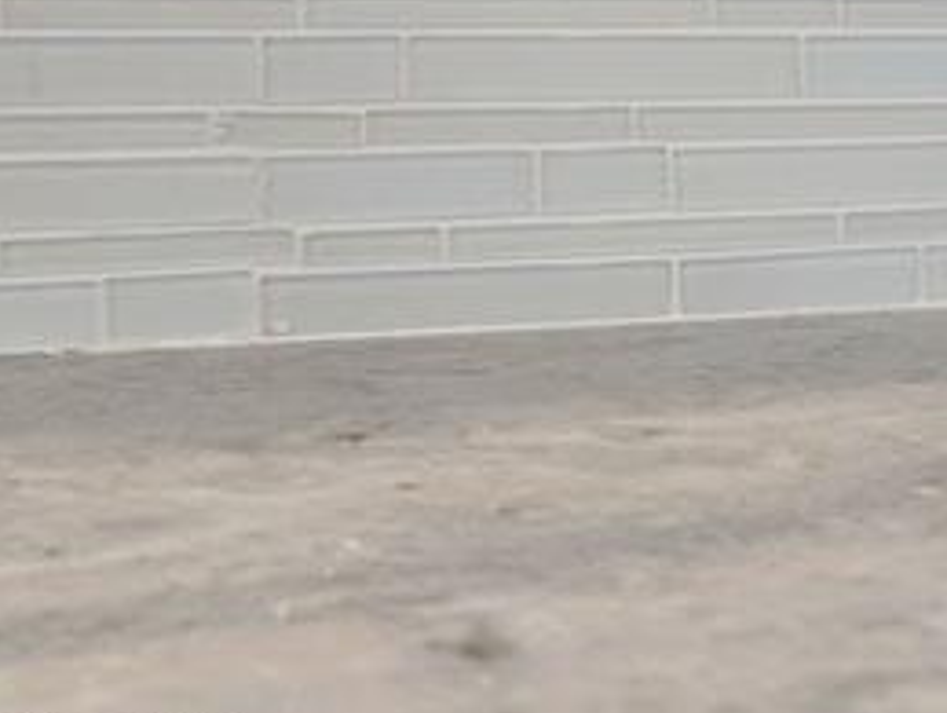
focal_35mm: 83
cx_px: 512
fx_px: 2274
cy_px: 29
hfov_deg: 23.5
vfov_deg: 17.5
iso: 200
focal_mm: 35
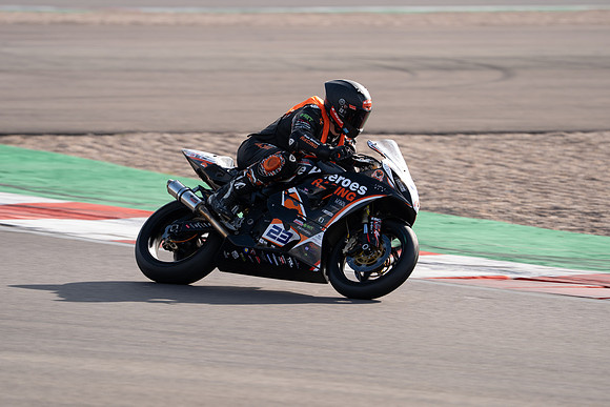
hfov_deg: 6.7
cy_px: 188
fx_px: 5209
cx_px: 305
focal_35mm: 307
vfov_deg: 4.5
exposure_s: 1/500
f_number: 4.5
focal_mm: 285
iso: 125
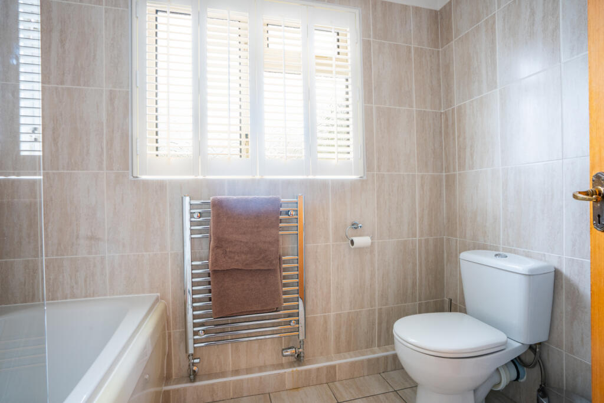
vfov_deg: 70.5
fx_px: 285
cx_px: 302
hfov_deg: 93.3
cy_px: 202
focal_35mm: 17
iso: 800
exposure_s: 1/25
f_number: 11
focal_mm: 17
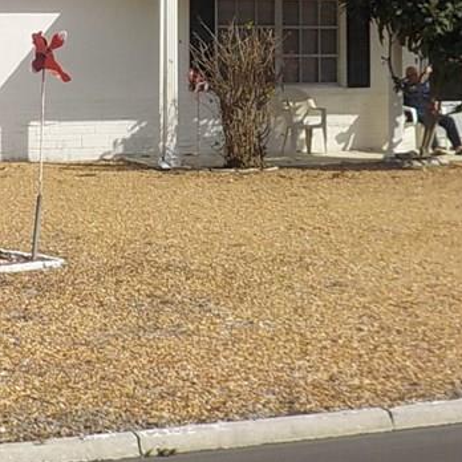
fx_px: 1178
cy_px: 104
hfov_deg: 22.2
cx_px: 232
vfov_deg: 22.0
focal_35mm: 78
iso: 125
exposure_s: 1/500
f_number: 6.6
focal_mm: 4.1
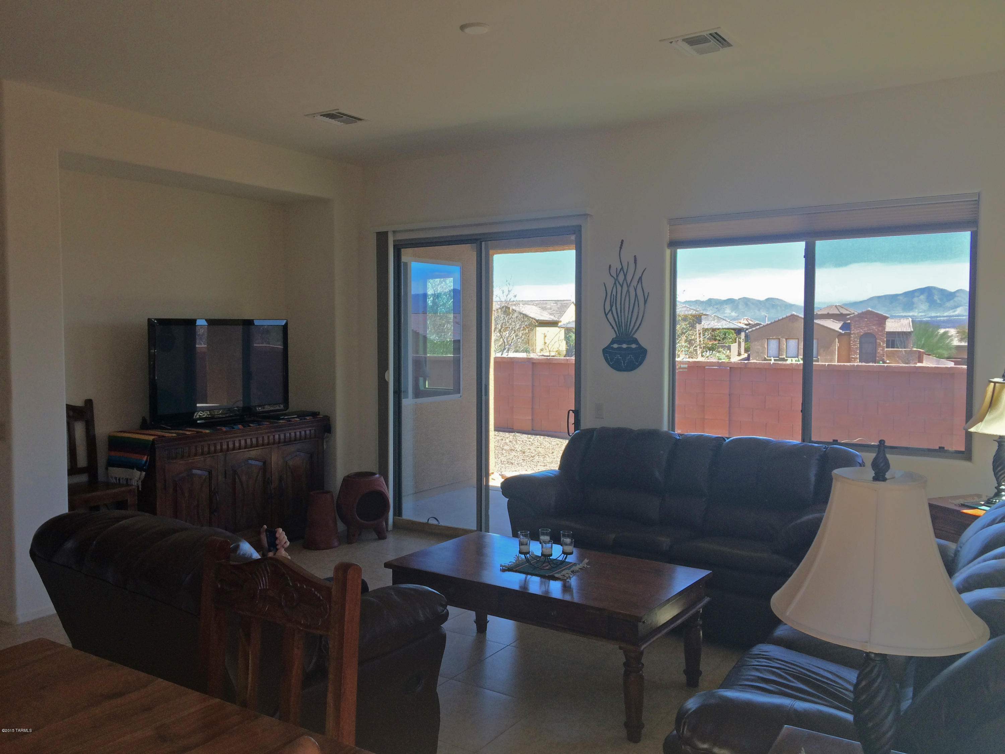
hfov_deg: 61.7
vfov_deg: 48.2
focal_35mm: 29
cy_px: 377
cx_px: 502
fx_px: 842
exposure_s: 1/120
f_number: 2.2
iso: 32
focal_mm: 4.15
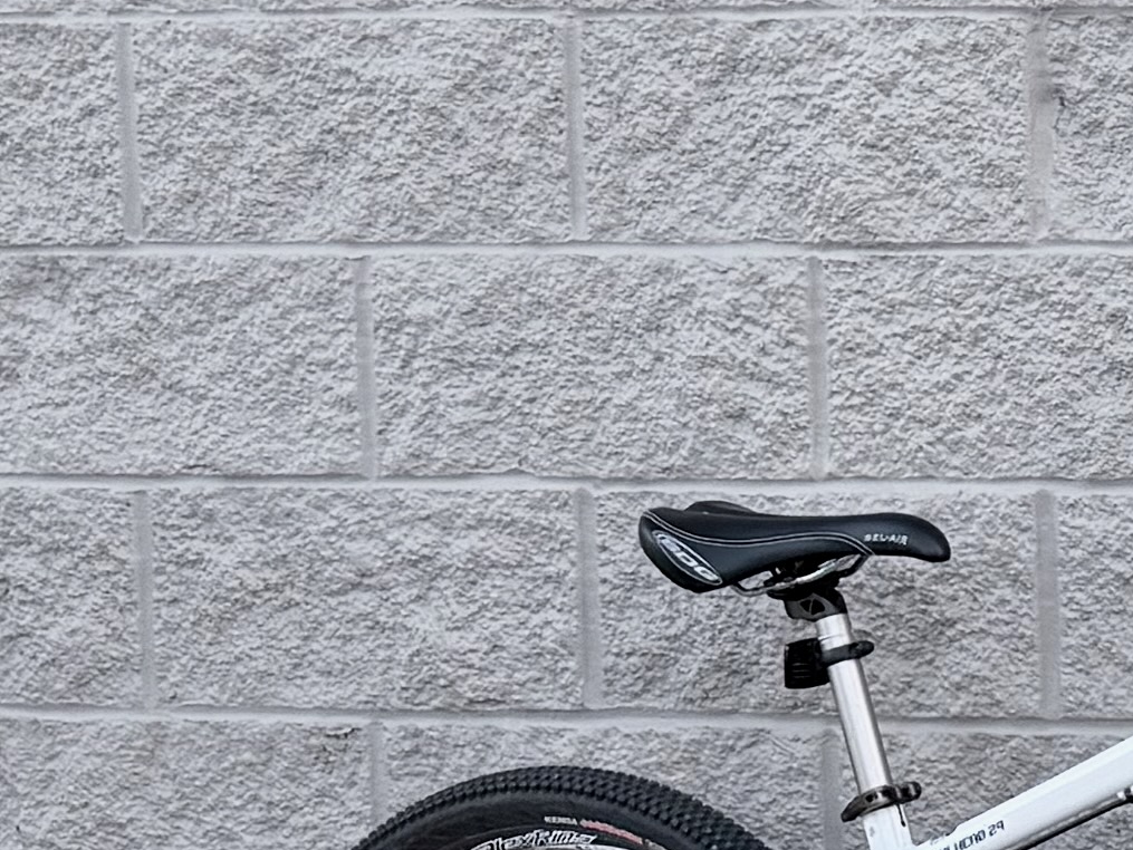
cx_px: 1920
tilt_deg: -4.6
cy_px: 175
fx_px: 4420
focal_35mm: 135
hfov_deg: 13.4
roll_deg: +0.5
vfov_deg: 11.0
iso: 80
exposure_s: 1/121
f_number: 1.78
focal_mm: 6.76
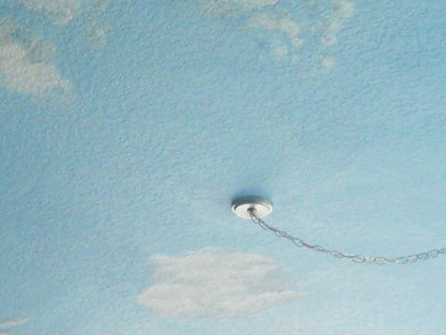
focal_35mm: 124
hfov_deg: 15.9
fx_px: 1598
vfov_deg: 11.2
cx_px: 205
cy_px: -247
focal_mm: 5
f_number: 2.7
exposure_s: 1/250
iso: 400
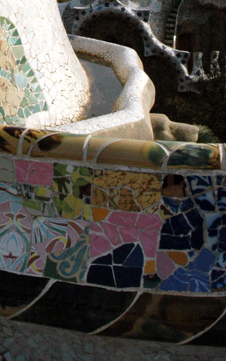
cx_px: -56
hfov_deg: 12.5
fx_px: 1005
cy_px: -54
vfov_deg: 19.4
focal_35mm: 102
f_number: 14
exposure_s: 1/800
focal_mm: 24
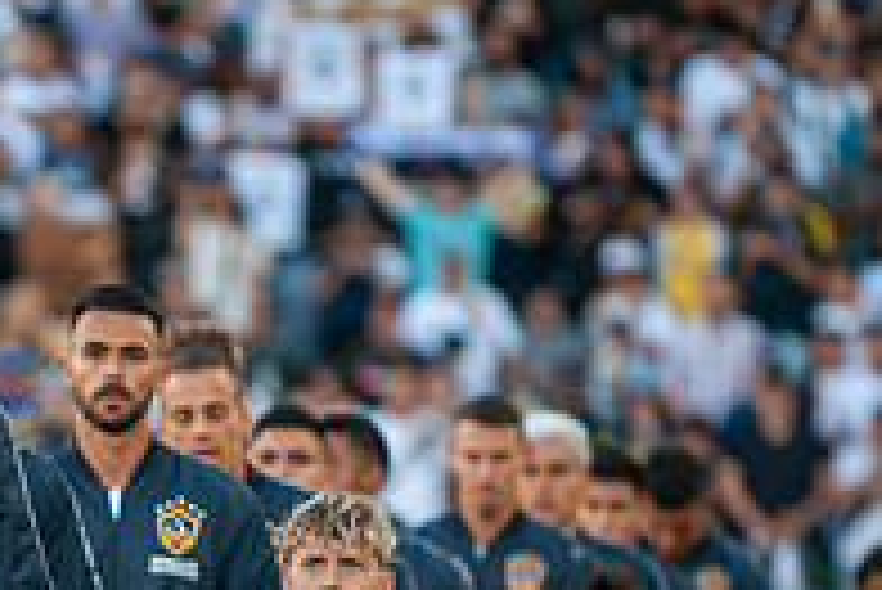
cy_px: 712
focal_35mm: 591
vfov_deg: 2.3
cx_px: 45
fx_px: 14490
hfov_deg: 3.5
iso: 800
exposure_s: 1/800
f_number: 2.8
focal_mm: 200
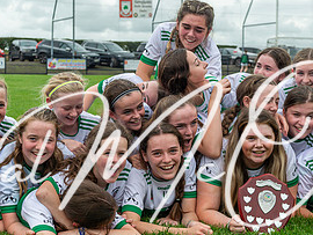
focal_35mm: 85
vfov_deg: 17.4
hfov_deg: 23.0
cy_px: 144
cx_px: 162
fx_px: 769
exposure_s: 1/640
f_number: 2.8
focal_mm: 35
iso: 110
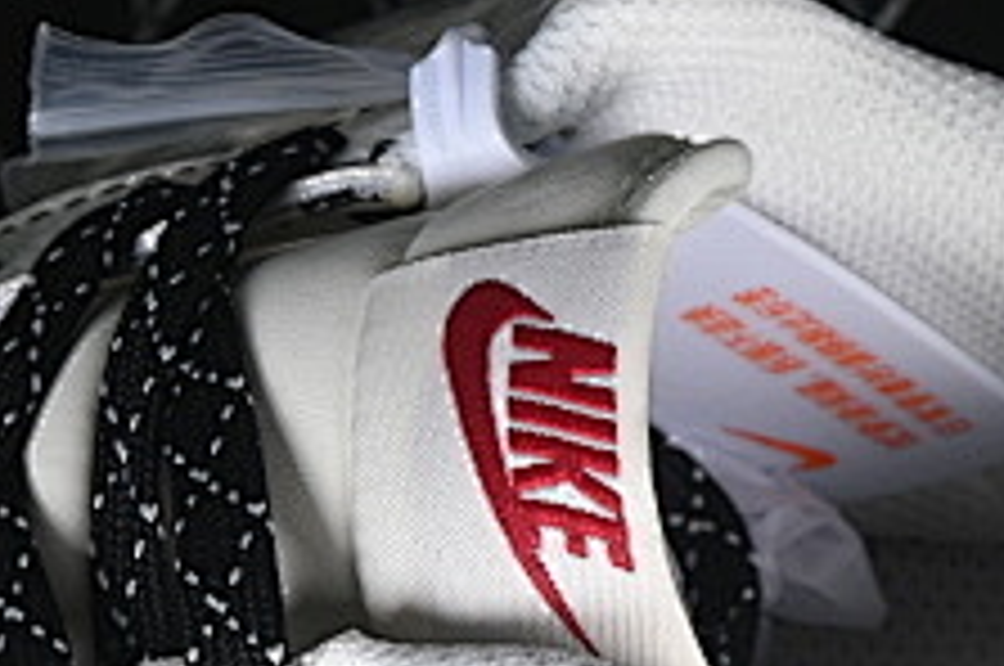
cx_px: 243
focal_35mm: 364
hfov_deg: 5.7
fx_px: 10137
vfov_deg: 3.7
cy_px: 1431
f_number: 7.1
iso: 160
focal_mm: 50
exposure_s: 1/80
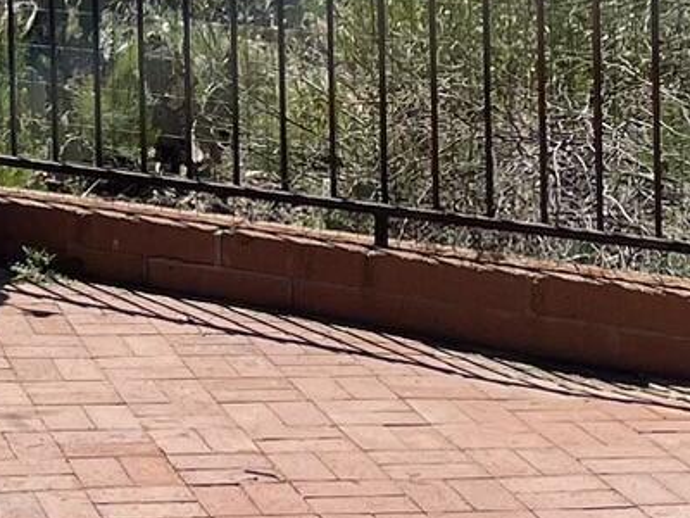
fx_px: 2651
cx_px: -273
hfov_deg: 14.1
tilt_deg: +0.5
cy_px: -326
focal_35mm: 133
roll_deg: +1.5
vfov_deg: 10.6
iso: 32
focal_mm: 4.2
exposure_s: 1/6897
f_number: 1.6
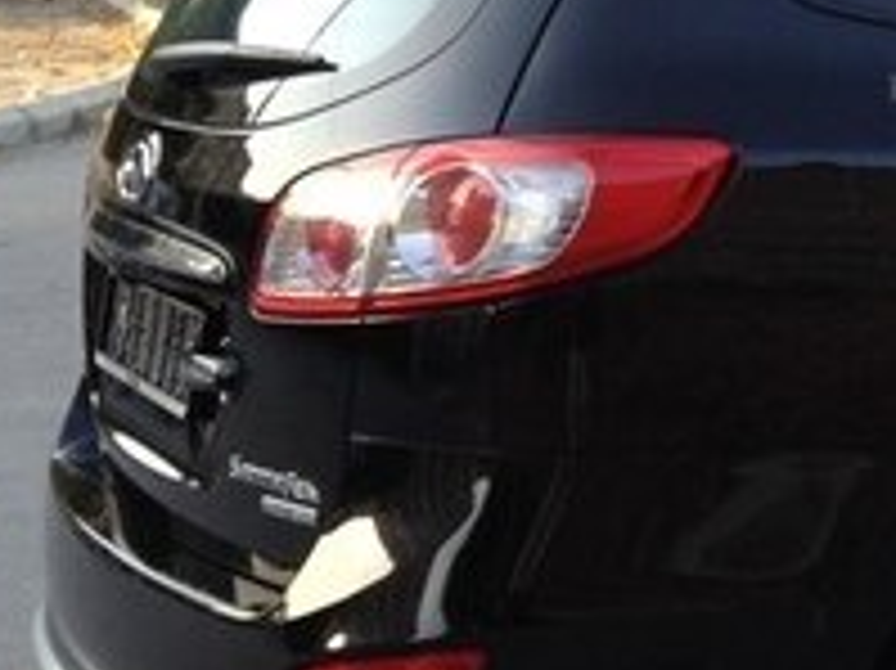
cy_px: 142
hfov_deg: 15.6
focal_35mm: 116
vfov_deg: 12.7
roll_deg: -4.2
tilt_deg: -4.2
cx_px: 1351
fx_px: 3001
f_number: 2.4
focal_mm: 4.28
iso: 50
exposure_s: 1/120
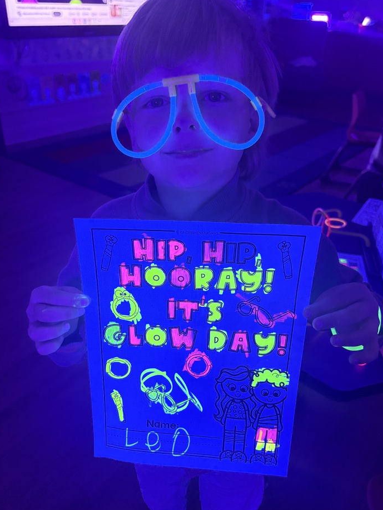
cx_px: 190
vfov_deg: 61.5
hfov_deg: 48.2
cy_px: 281
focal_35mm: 29
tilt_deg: -32.1
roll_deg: -2.7
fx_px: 428
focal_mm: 5.96
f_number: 1.6
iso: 500
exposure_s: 1/60
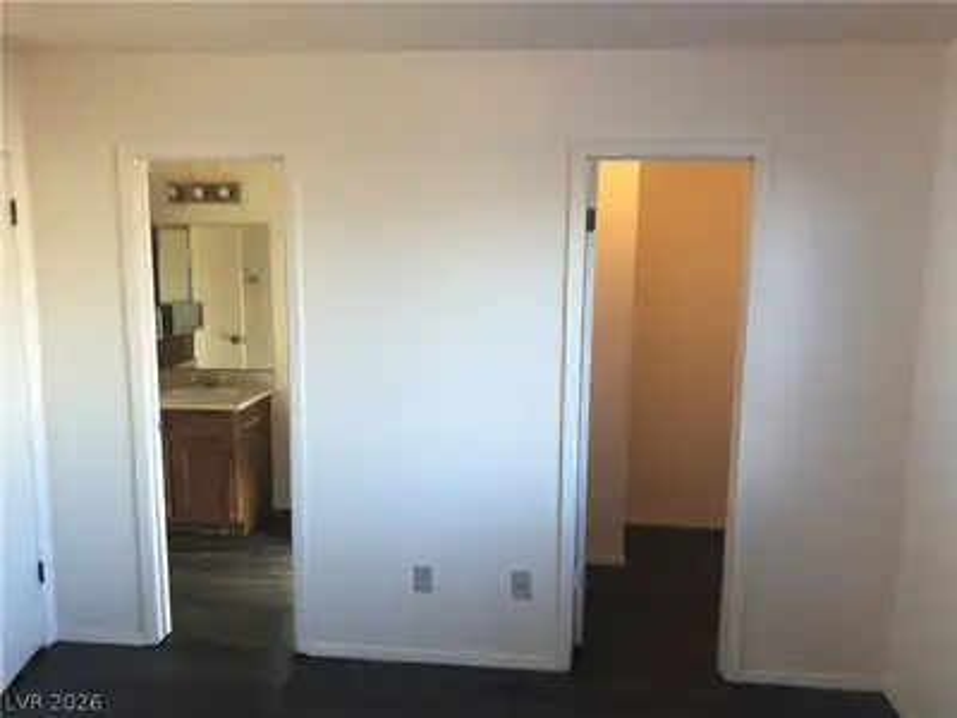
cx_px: 478
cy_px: 359
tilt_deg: -9.4
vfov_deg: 49.7
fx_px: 774
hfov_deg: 63.4
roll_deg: +1.0
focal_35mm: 28
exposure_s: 1/30
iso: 25
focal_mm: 3.99
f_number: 1.8
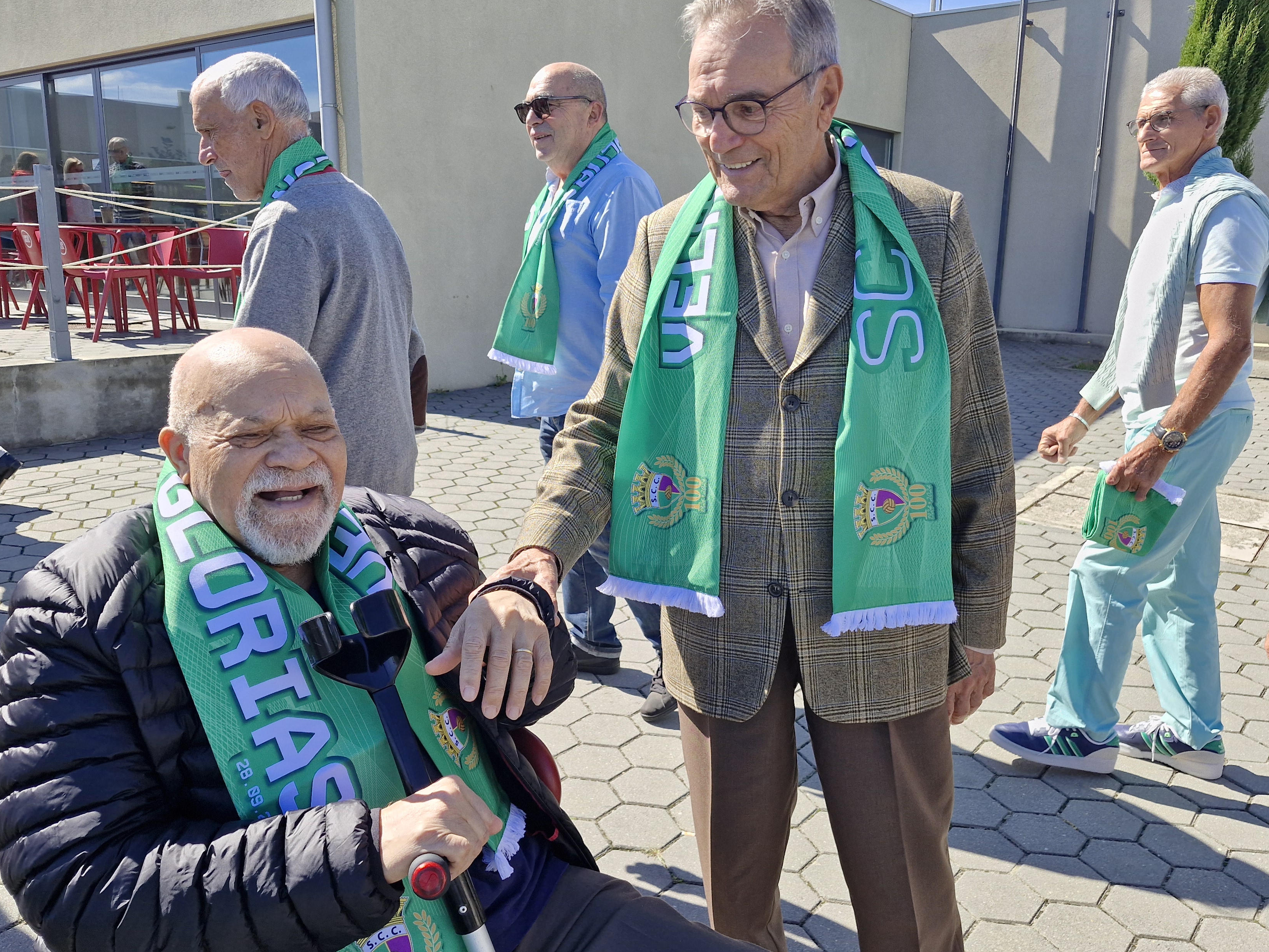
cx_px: 645
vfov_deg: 49.7
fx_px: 1026
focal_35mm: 28
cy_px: 479
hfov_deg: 63.4
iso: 50
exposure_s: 1/738
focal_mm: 5.54
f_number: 1.8
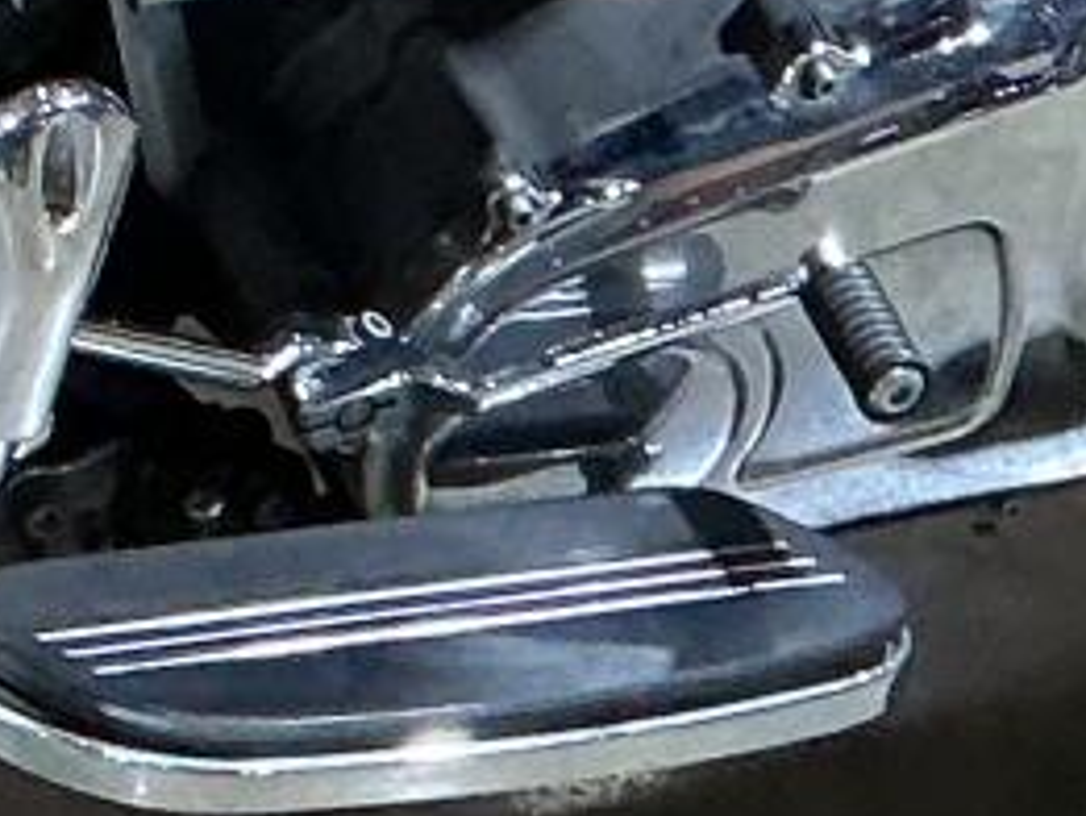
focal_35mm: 222
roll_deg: -1.3
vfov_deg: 6.5
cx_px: 1132
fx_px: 6968
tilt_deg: -19.4
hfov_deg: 8.8
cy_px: -937
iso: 125
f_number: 1.8
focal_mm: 3
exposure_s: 1/60
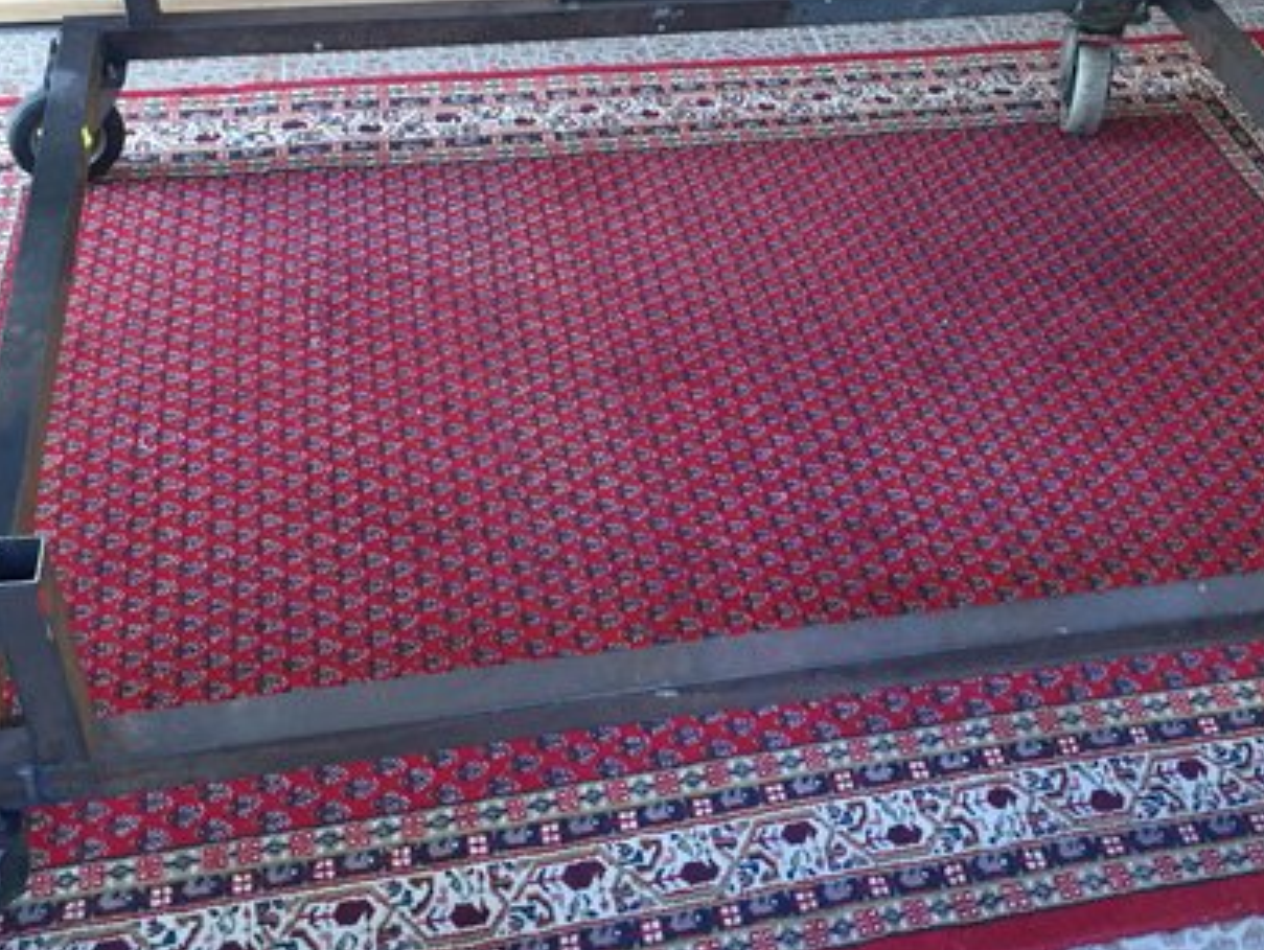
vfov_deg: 31.3
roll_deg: -3.3
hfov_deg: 40.9
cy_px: 304
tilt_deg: -38.0
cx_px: 790
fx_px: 1681
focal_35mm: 46
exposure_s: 1/33
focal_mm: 4.15
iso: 160
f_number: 2.2
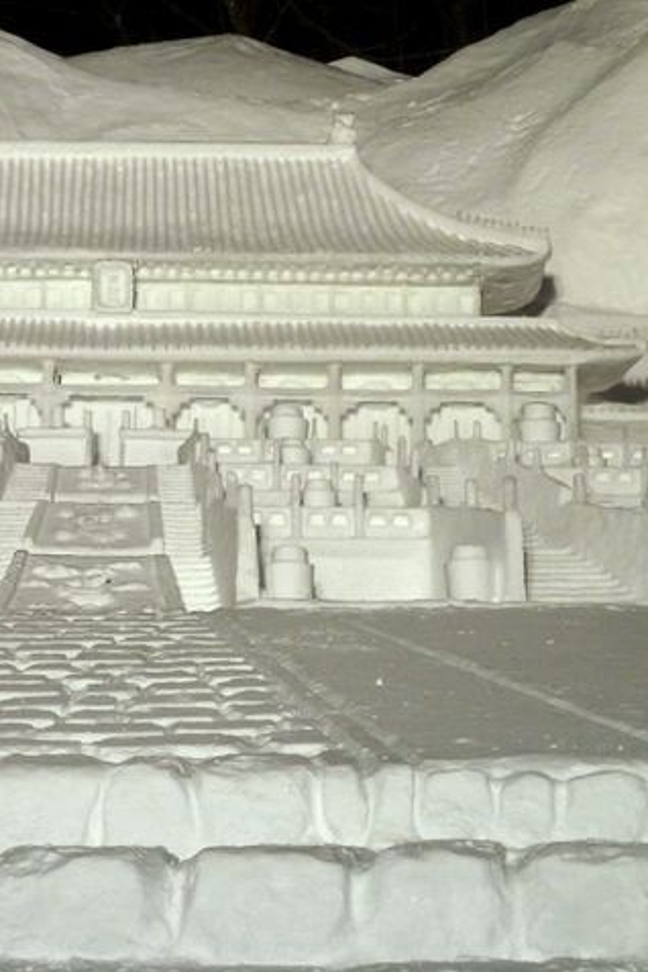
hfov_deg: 10.2
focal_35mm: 134
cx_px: 114
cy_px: 487
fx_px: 3618
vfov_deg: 15.3
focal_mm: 15.8
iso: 250
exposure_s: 1/40
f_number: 4.3
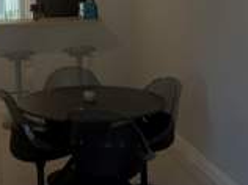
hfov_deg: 24.1
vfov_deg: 18.0
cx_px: 30
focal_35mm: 79
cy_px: -9
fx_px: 565
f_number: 1.6
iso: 64
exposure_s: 1/120
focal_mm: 5.96
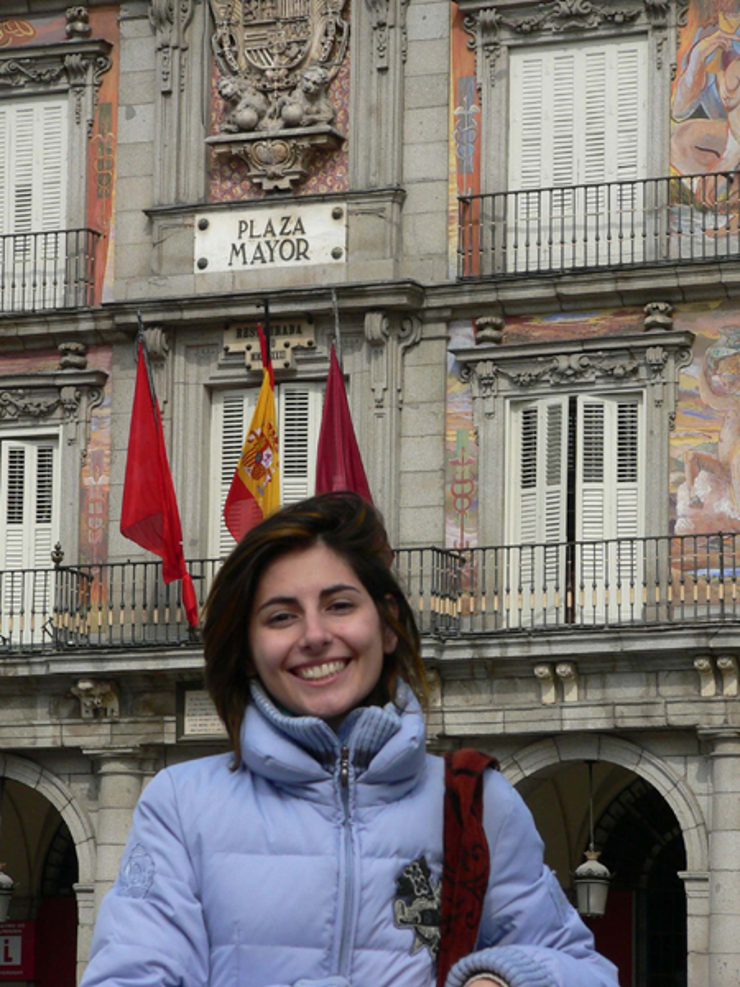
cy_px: 494
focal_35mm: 139
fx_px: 3962
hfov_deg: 10.7
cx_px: 370
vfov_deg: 14.2
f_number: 5.2
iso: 100
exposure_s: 1/400
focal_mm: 18.3
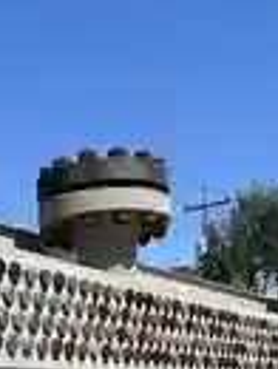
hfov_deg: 18.3
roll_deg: +5.2
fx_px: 854
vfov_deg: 22.3
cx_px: 57
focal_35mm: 80
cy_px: 451
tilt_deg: +1.4
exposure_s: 1/5319
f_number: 1.5
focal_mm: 5.7
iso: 50
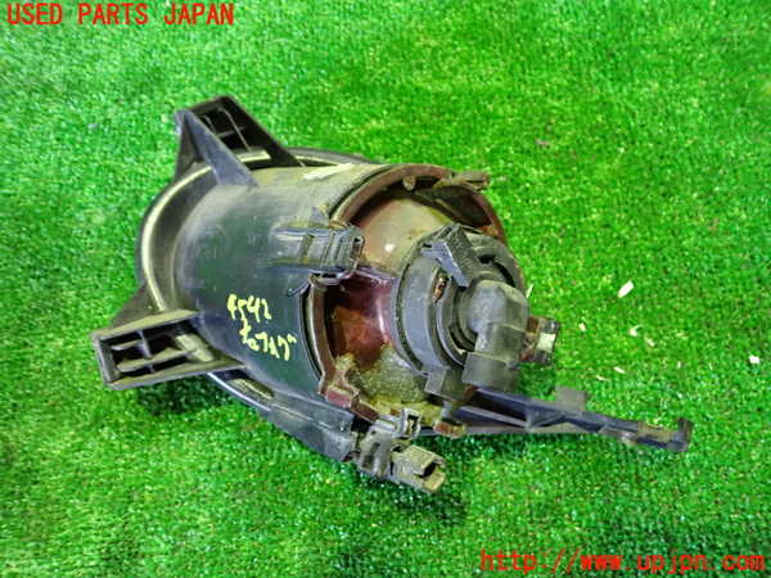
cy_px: 289
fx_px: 668
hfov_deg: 60.0
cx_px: 386
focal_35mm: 30
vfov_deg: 46.8
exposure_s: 1/25
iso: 800
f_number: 2.3
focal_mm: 5.4
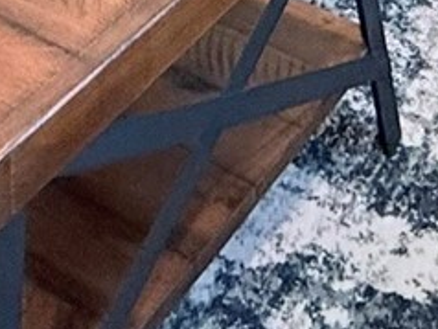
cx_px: 436
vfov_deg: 10.4
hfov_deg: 20.2
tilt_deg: -5.3
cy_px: -704
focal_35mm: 94
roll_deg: -1.1
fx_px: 1191
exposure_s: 1/60
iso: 250
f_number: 2.2
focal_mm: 2.22
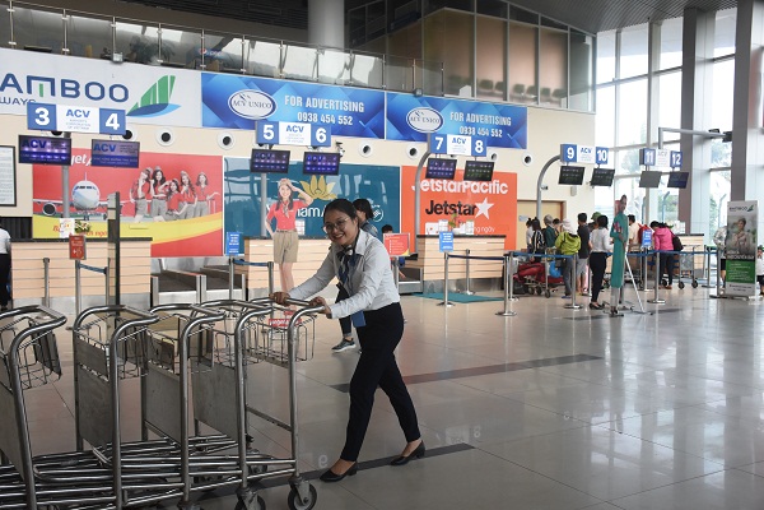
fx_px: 732
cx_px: 382
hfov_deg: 55.1
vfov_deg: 38.4
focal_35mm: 34
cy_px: 255
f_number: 4.5
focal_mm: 23
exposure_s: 1/320
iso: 800
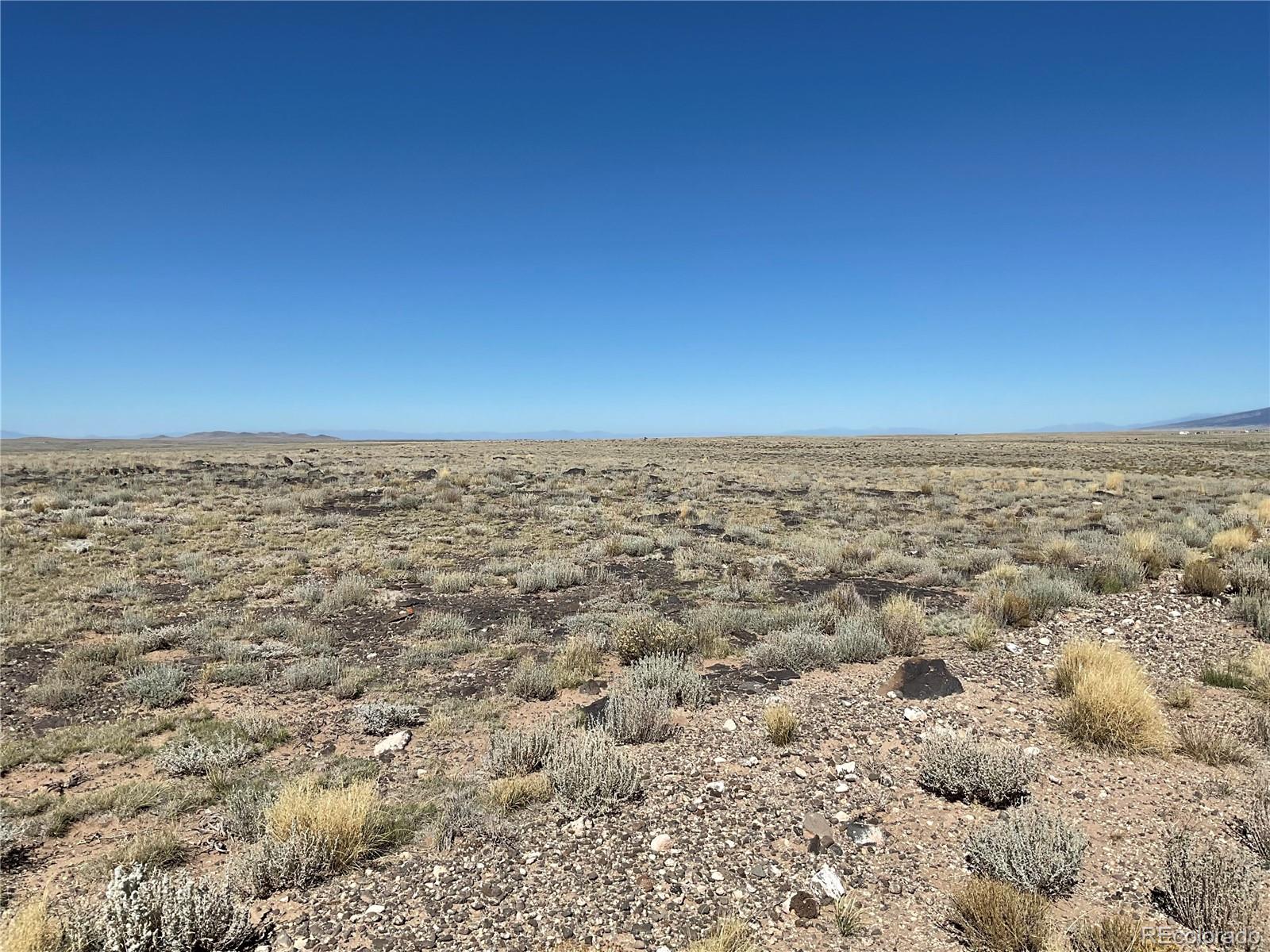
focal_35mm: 29
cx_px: 635
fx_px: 1064
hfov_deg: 61.7
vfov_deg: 48.2
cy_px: 476
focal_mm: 3
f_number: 1.8
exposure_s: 1/3322
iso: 16
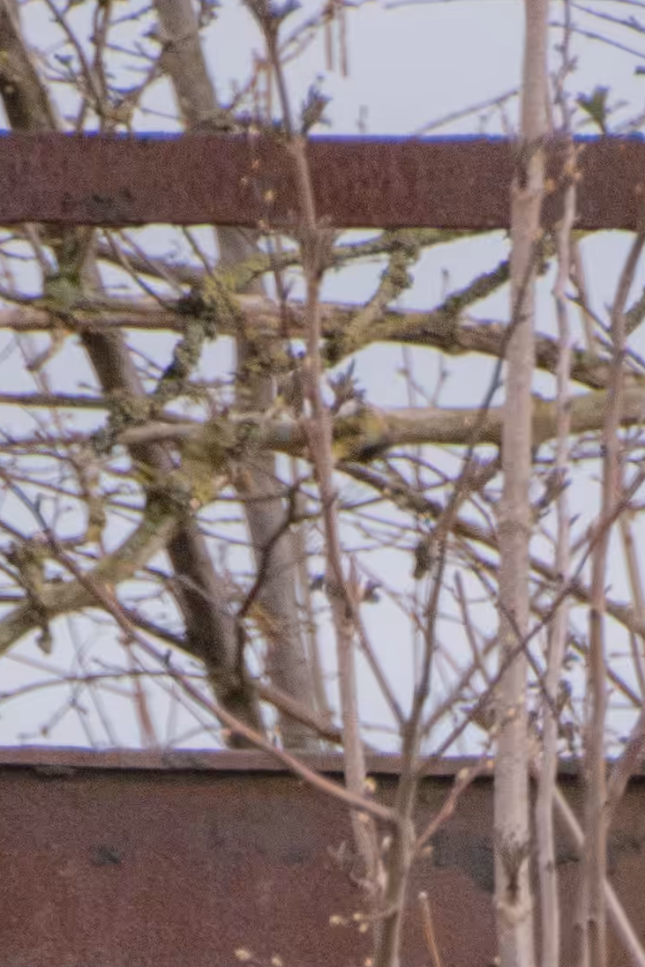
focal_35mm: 1395
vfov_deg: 1.5
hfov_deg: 1.0
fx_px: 37500
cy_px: 1760
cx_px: 485
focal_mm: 170
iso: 800
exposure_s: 1/800
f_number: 6.3
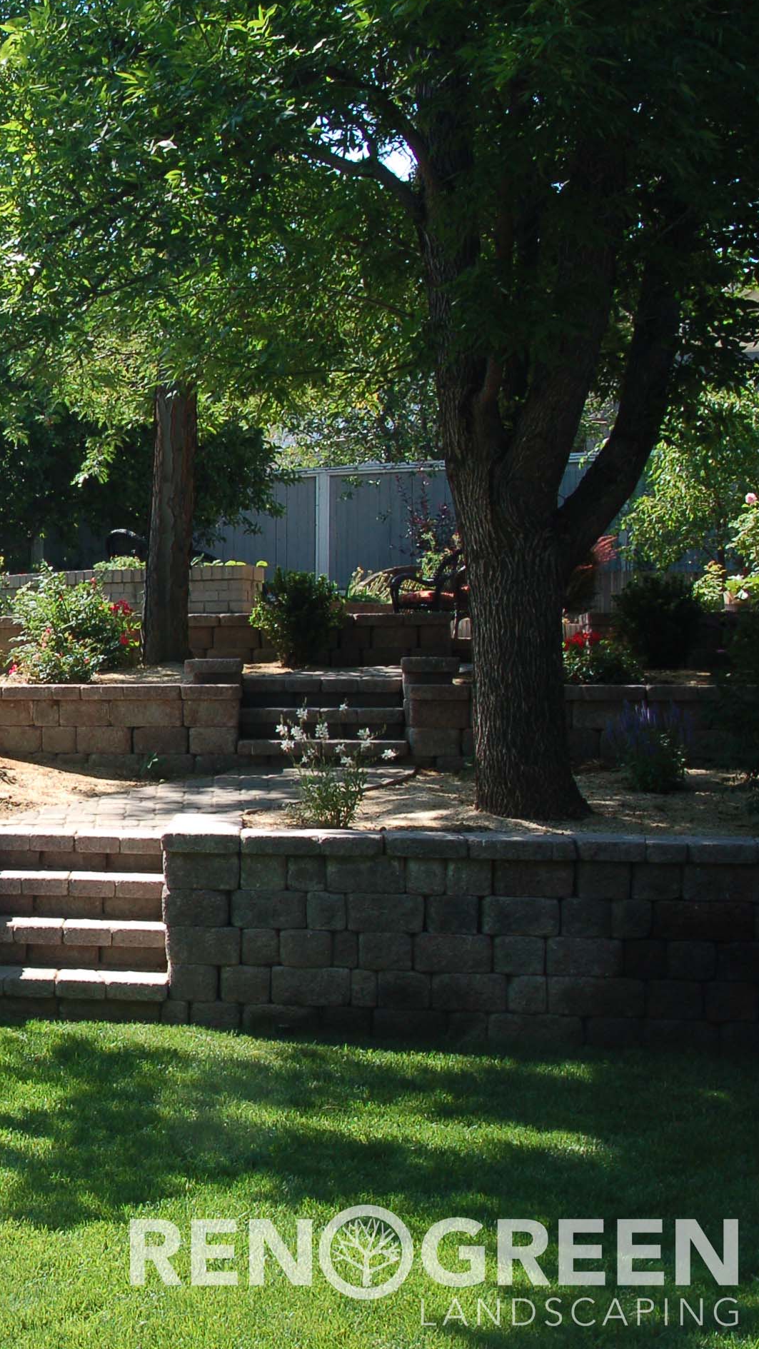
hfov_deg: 18.4
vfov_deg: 34.9
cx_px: -287
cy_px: 647
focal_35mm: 60
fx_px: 2146
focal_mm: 24
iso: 400
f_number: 10
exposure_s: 1/160
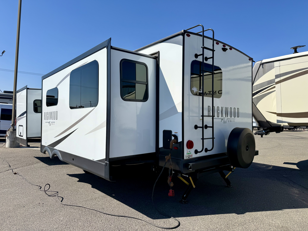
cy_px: 116
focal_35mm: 24
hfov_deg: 71.6
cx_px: 154
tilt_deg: +1.4
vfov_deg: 56.8
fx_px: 214
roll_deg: -2.1
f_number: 1.78
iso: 80
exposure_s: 1/6173
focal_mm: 6.76
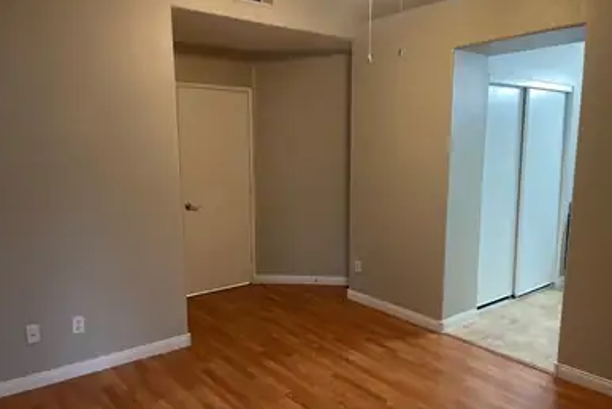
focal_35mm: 28
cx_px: 311
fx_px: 476
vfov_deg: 46.4
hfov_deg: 65.4
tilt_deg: -9.6
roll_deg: +0.5
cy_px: 222
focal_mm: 5.1
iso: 250
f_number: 1.6
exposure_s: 1/60
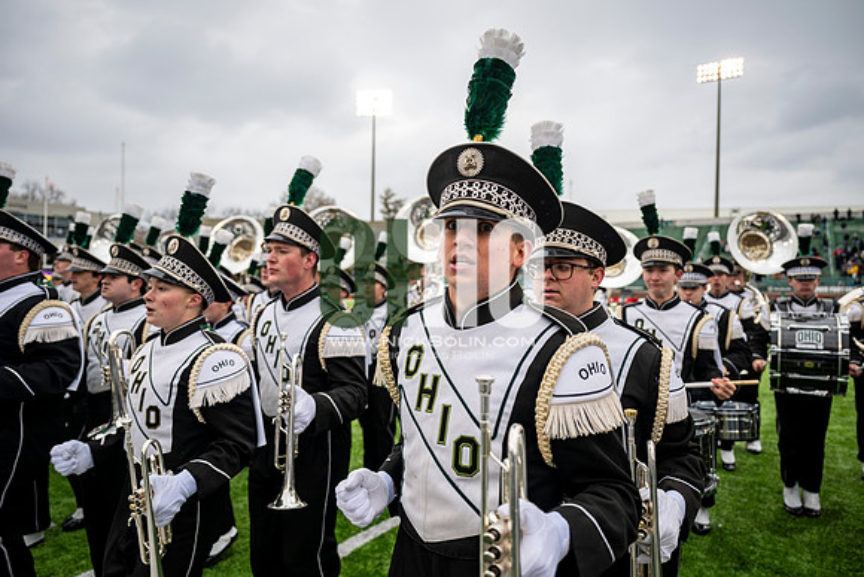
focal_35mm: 24
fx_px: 576
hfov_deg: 73.7
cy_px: 288
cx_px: 432
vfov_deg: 53.2
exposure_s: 1/500
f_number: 2.8
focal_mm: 24
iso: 100
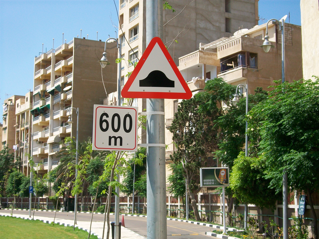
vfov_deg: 23.7
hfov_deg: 31.2
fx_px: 571
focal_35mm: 62
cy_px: 120
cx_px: 160
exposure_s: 1/400
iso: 64
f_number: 4.1
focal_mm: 11
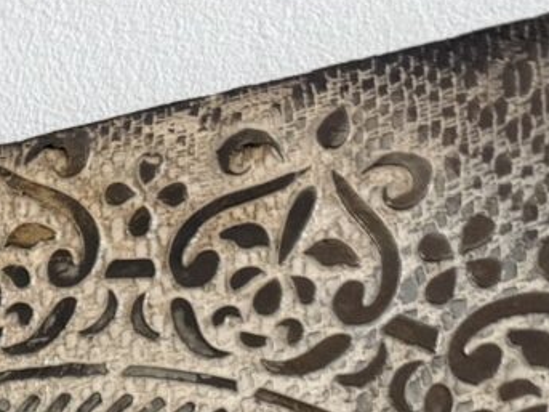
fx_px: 2838
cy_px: 1236
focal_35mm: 179
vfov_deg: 7.3
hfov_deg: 9.5
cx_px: -872
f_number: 1.78
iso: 80
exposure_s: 1/121
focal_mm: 6.76
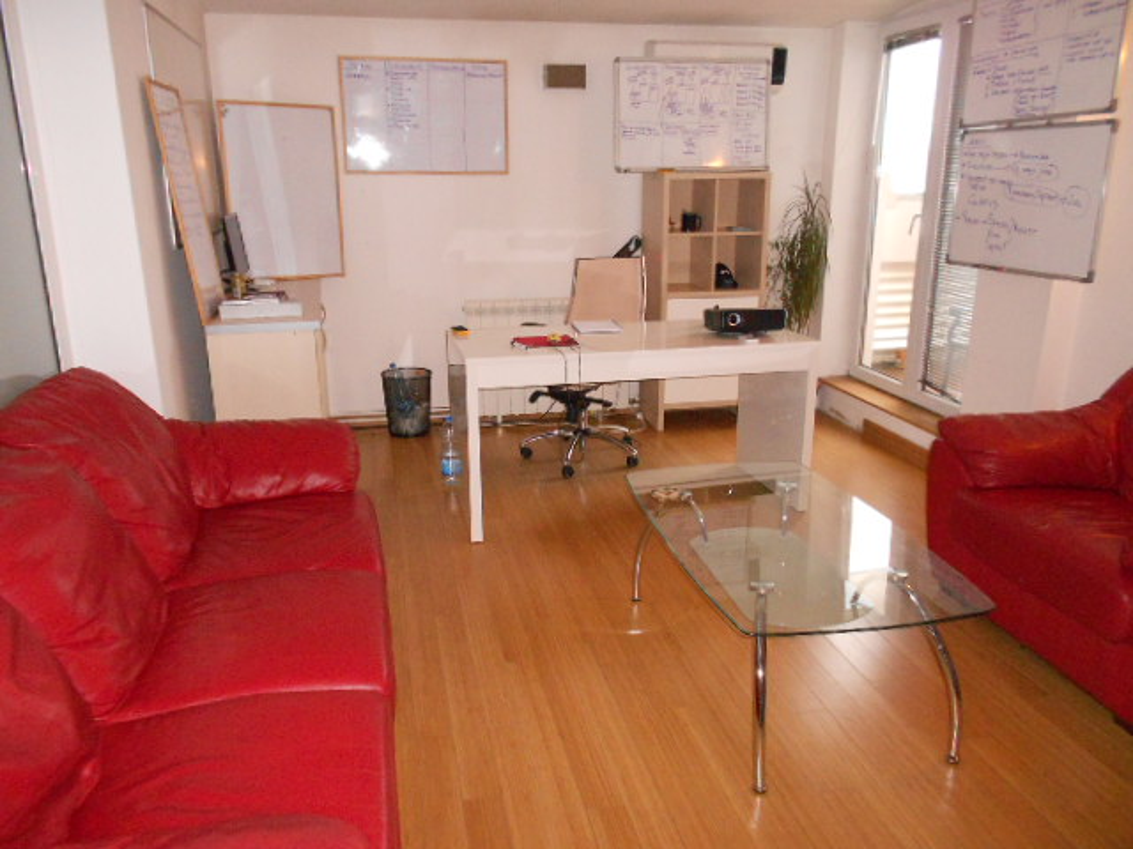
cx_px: 566
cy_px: 424
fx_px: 851
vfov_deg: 53.1
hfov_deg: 67.3
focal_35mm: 26
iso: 500
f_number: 3.2
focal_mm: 4.6
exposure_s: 1/25
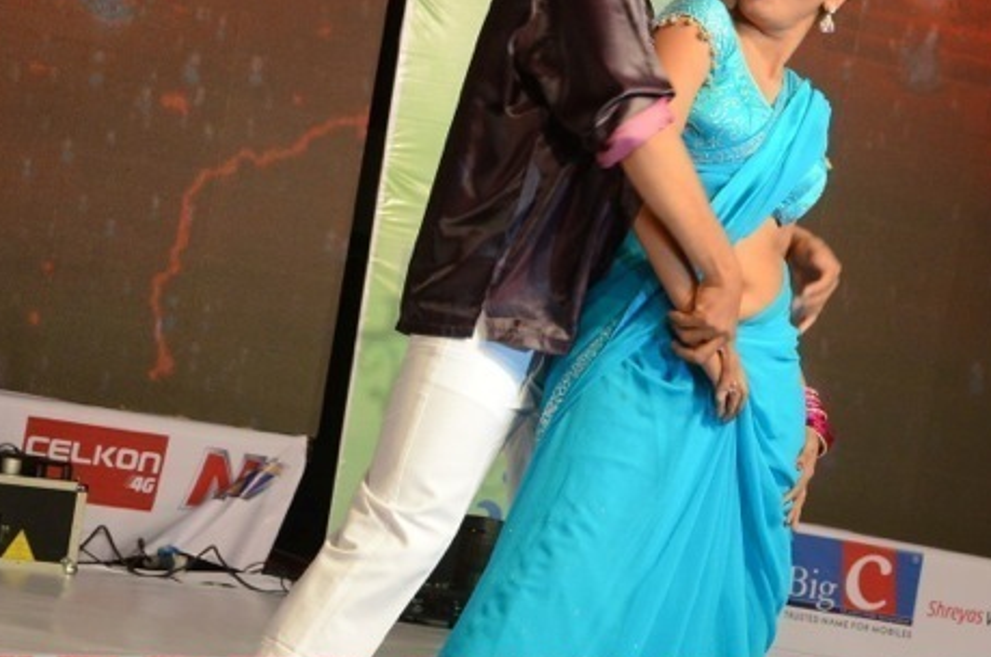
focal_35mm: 183
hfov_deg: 11.3
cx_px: 602
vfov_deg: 7.5
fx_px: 5027
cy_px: 272
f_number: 7.1
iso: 1600
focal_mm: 80
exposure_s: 1/125
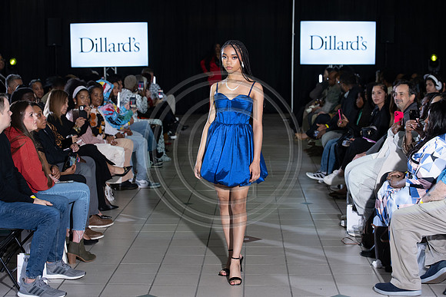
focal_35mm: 70
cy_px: 148
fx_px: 867
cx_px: 223
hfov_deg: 28.8
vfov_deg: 19.5
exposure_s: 1/160
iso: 1250
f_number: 5
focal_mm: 70
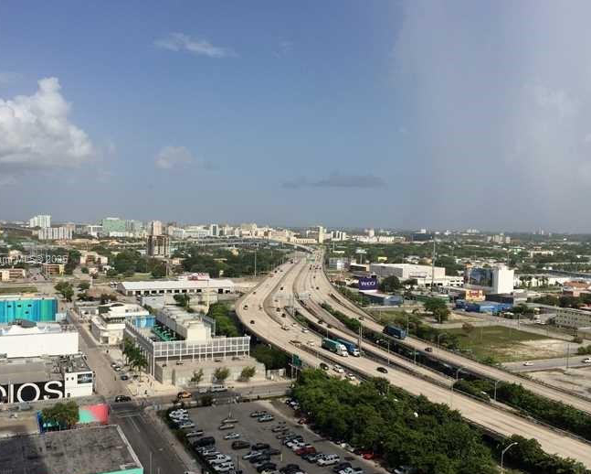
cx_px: 286
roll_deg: +0.0
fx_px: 612
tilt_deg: -5.8
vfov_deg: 42.2
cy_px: 260
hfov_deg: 51.5
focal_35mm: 35
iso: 32
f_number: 2.2
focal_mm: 4.15
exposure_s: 1/3425
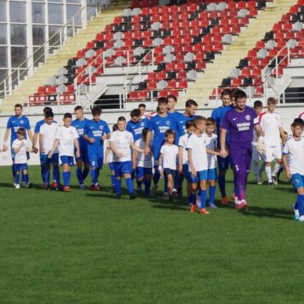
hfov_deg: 8.7
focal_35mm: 200
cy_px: 101
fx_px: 1987
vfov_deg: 8.7
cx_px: 287
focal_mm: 73
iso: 400
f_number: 10
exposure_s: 1/500
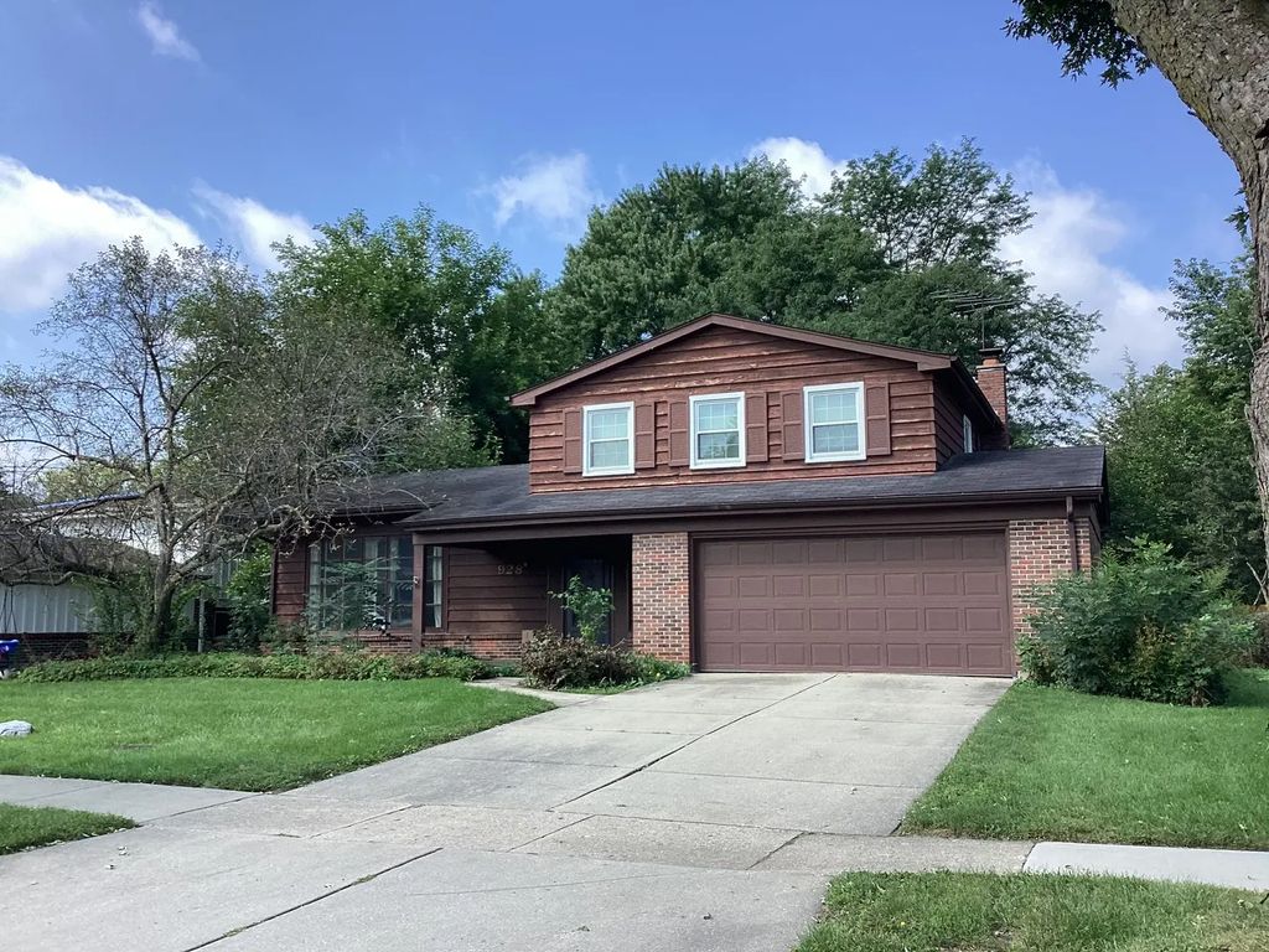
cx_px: 634
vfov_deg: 45.4
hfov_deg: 58.4
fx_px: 1136
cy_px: 476
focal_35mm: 31
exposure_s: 1/668
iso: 25
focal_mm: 3.3
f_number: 2.4
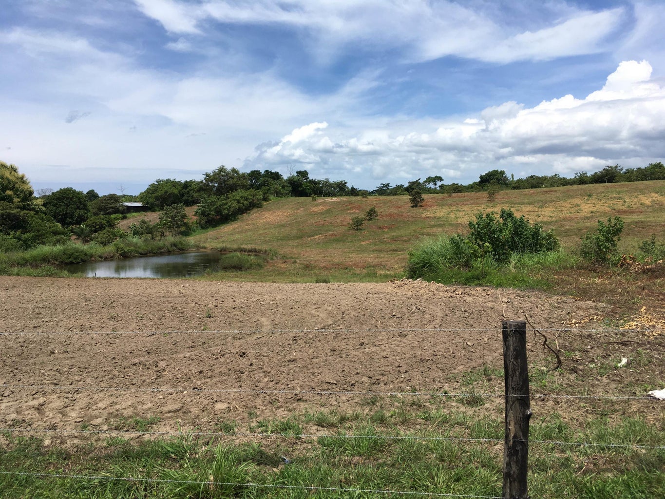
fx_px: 557
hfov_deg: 61.7
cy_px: 250
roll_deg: +2.6
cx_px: 332
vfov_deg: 48.2
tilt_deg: -5.8
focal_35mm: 29
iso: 25
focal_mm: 4.15
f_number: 2.2
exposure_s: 1/2331
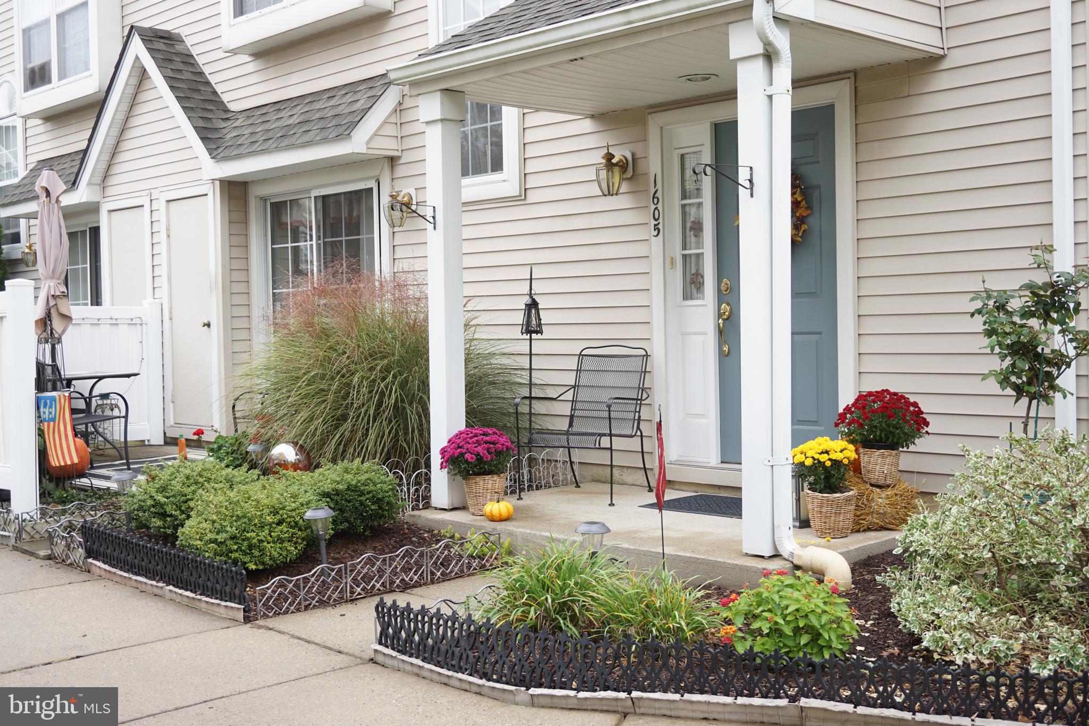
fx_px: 1225
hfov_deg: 47.9
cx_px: 544
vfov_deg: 33.0
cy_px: 363
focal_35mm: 40
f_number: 4.5
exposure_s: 1/60
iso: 100
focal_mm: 27
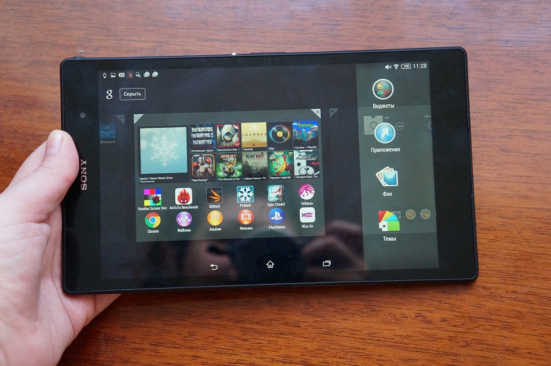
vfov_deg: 25.0
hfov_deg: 36.9
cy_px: 183
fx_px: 826
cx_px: 276
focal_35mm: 54
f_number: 4.5
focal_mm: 36
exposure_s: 1/160
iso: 3200
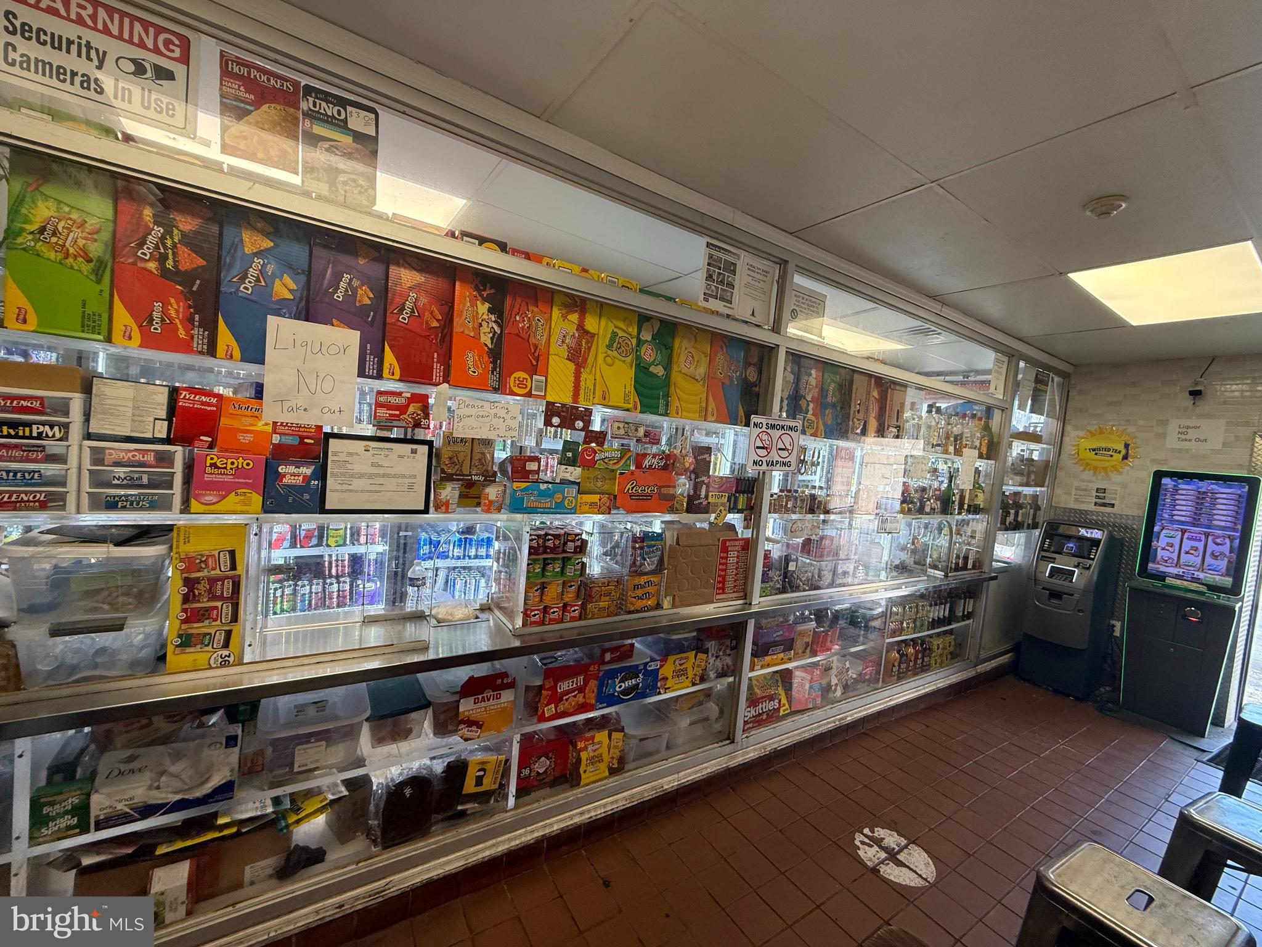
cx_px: 631
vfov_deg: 85.7
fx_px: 510
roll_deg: -5.5
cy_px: 474
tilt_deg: -3.0
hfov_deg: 102.1
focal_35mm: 14
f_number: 2.2
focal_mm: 2.22
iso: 160
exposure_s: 1/120
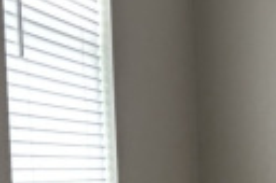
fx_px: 1080
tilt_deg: -8.7
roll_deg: +0.1
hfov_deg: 13.7
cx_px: 414
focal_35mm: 141
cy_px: 333
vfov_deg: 9.2
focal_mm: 5.96
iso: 250
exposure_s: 1/60
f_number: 1.6
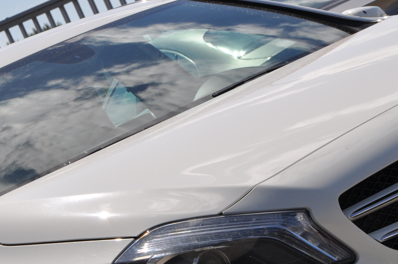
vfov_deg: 6.9
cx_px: 307
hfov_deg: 10.4
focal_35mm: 197
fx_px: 2175
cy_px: 197
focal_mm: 62
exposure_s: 1/500
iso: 200
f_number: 11
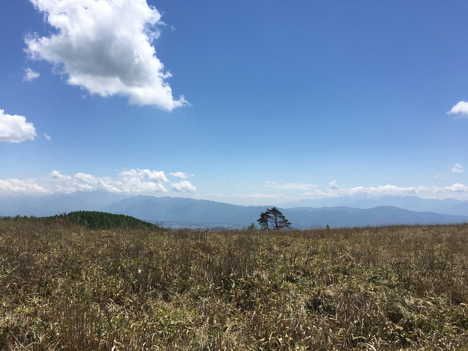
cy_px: 176
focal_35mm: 29
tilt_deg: +3.7
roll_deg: -0.7
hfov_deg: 61.7
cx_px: 234
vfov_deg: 48.2
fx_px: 392
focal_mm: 4.15
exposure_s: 1/2747
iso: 25
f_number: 2.2
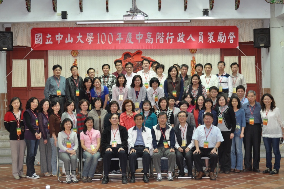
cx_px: 142
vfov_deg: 22.6
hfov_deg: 33.4
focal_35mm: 60
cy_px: 94
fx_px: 473
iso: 800
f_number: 5.3
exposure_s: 1/13
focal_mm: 40
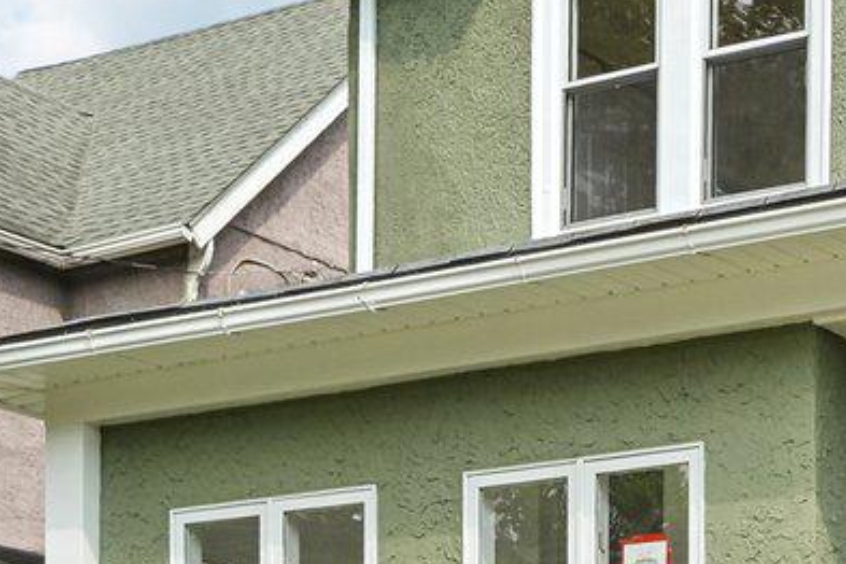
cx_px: 951
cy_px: 113
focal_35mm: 102
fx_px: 2388
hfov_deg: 19.2
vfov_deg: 13.4
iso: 100
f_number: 8
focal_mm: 19.5
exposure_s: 1/160
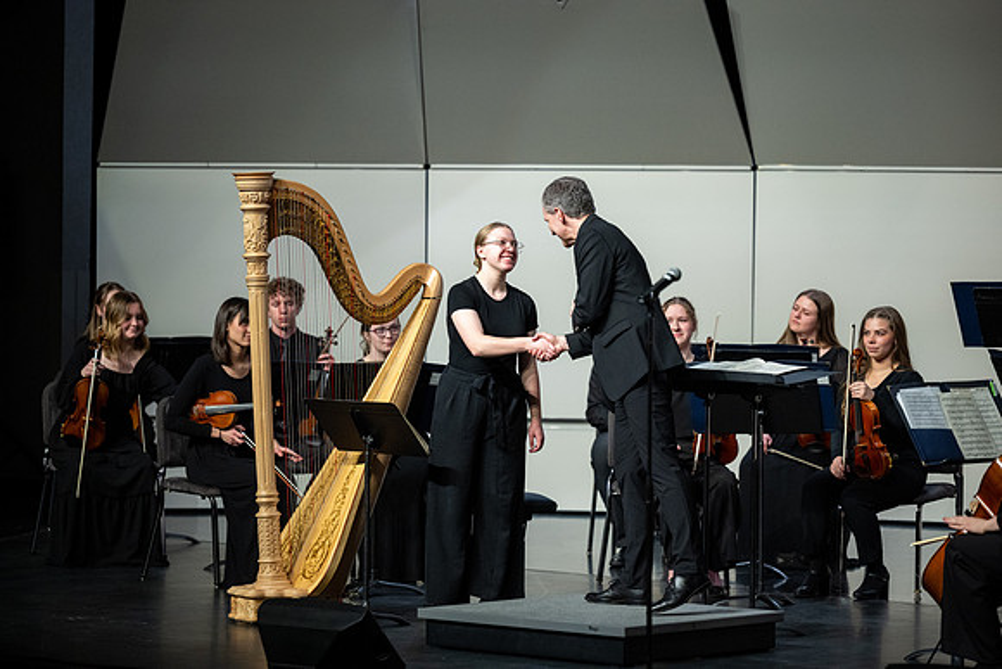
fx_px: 4176
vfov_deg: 9.2
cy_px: 334
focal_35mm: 150
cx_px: 501
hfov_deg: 13.7
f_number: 2.8
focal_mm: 150
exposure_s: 1/500
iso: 1600
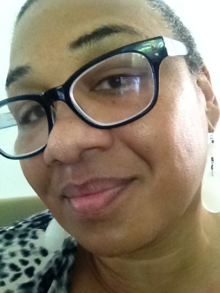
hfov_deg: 40.7
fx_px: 297
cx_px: 110
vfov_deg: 52.6
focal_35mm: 35
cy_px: 146
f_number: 2.4
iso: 640
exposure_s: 1/30
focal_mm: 1.85
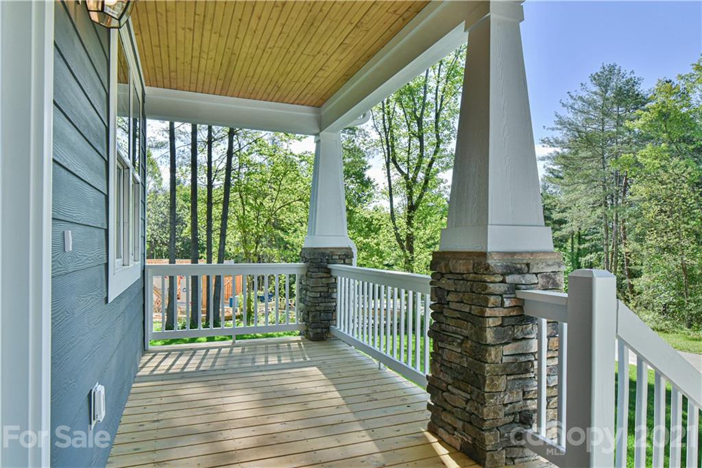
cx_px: 351
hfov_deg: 81.2
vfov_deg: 59.5
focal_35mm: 21
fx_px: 410
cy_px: 234
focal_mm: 21
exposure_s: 1/800
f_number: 14
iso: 1600
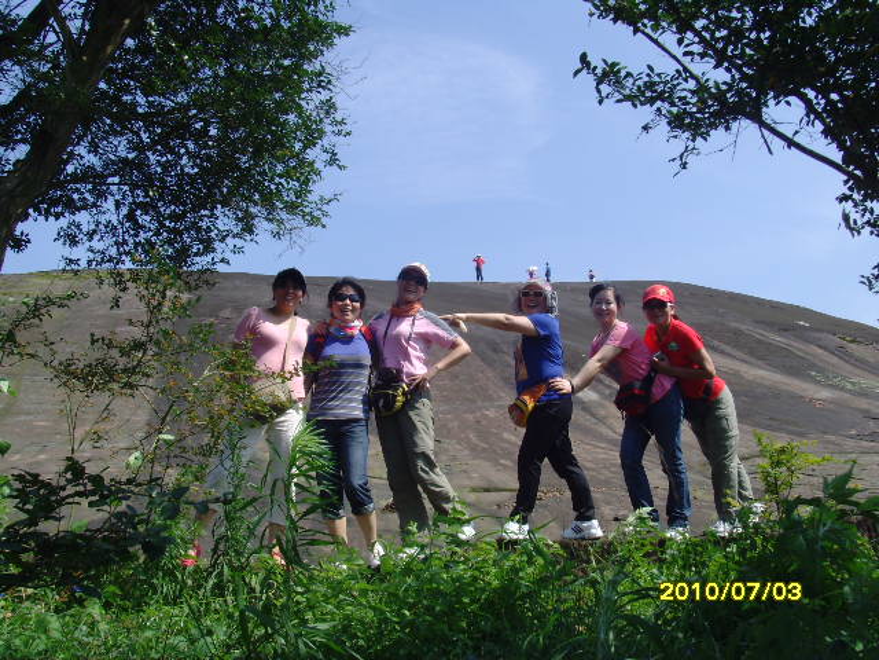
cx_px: 440
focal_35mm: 39
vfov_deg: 36.8
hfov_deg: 47.9
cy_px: 330
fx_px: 990
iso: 80
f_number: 6.3
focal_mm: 6.6
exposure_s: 1/250
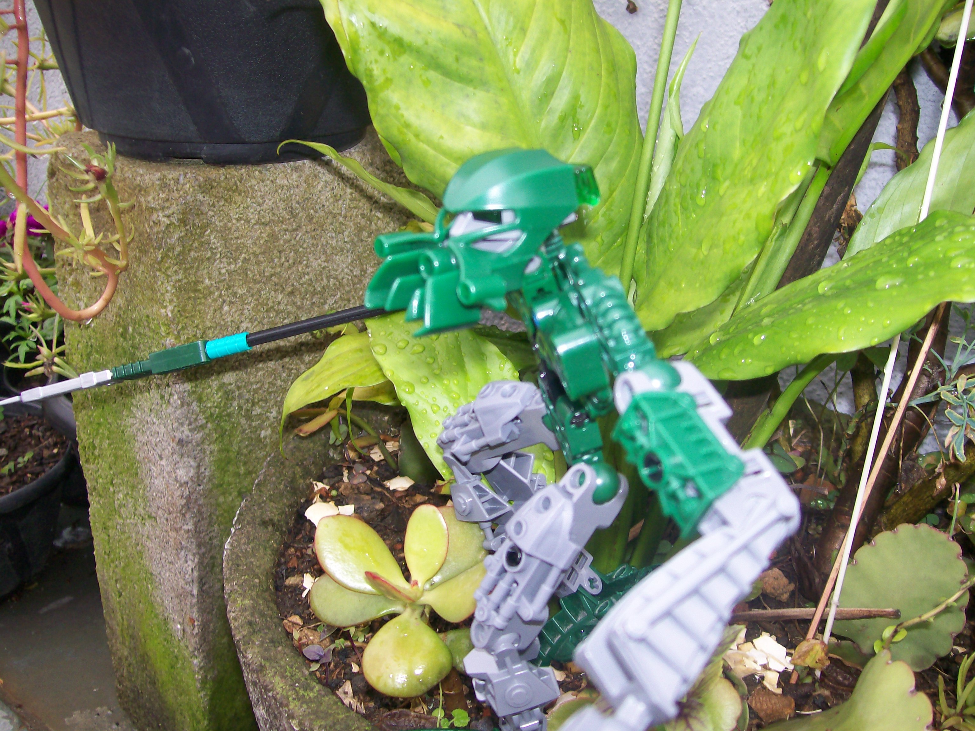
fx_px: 1014
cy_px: 366
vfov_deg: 39.7
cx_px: 488
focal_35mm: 36
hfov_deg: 51.4
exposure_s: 1/64
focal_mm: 6
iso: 80
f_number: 2.7
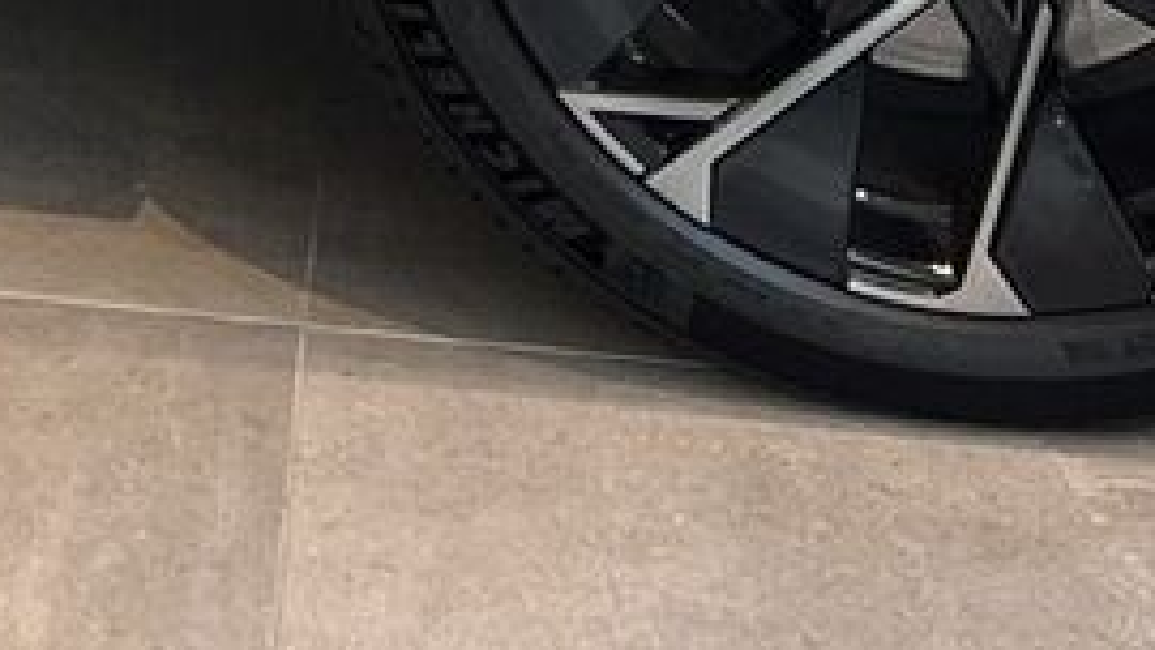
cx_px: -926
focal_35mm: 179
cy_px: -1441
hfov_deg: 11.2
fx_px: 5483
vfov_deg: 6.2
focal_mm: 5.7
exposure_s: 1/98
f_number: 1.5
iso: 50
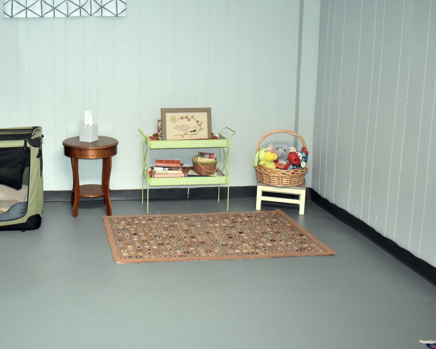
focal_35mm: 41
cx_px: 95
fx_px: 529
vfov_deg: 36.2
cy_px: 122
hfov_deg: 43.0
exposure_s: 1/60
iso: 1250
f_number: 3.5
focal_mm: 18
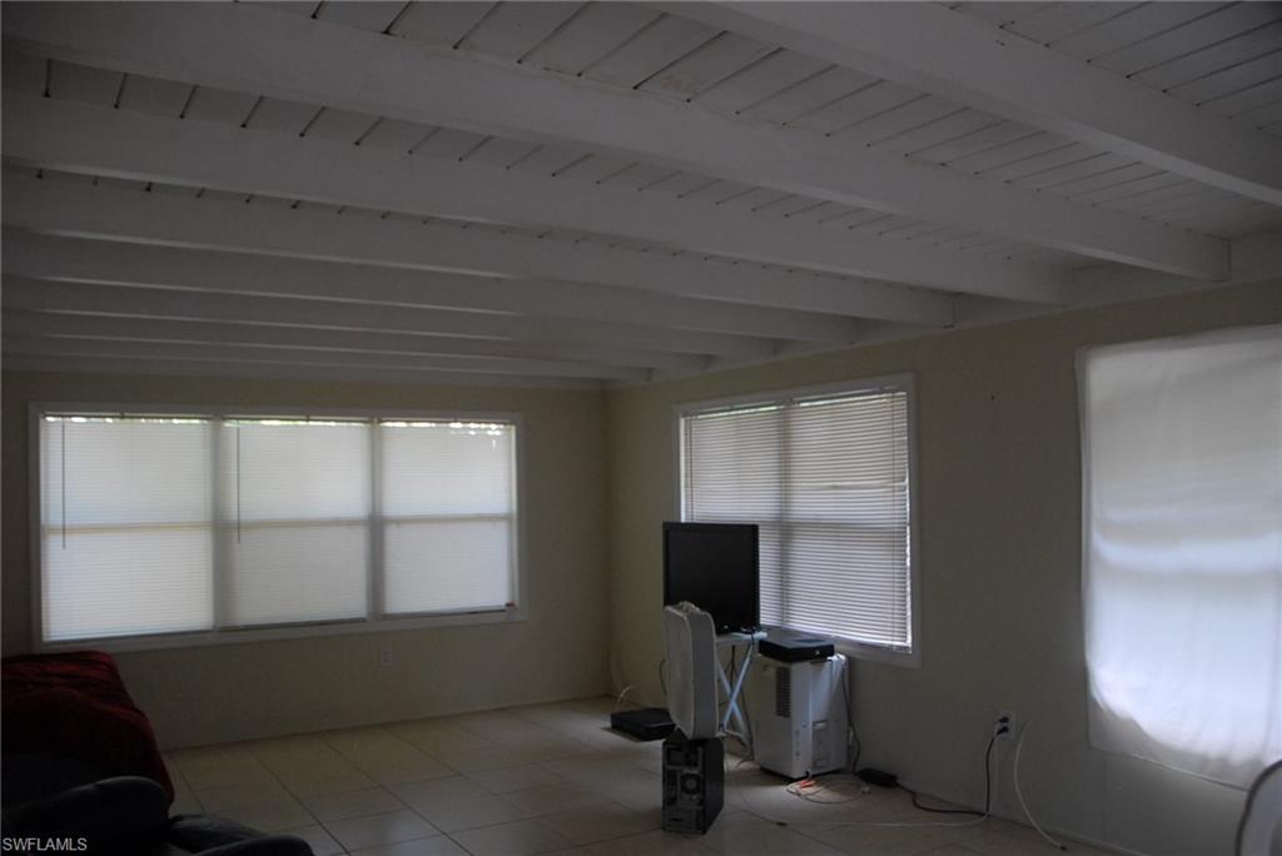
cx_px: 641
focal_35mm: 27
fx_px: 962
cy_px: 428
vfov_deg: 48.0
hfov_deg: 67.4
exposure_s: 1/30
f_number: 3.5
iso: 640
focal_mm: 18
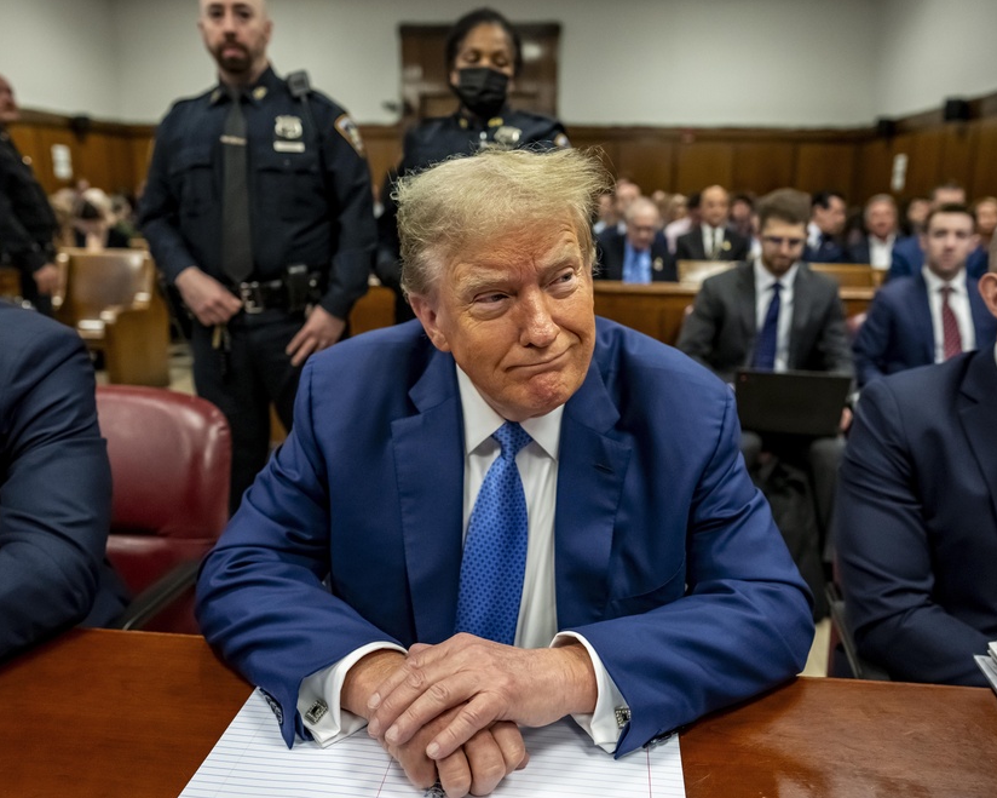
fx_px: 826
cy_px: 387
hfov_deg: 62.2
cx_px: 518
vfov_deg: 51.5
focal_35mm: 28
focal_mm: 24
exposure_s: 1/250
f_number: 2.8
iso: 5000
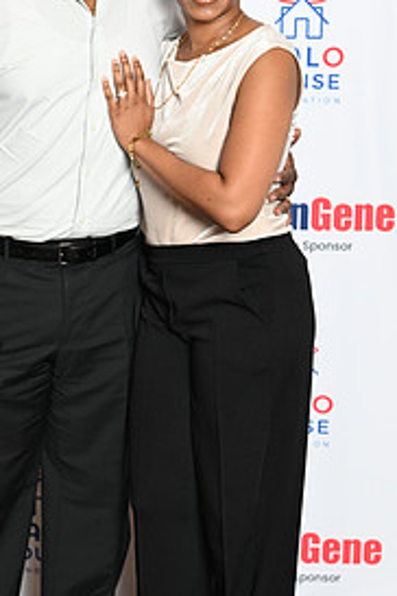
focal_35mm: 102
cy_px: 275
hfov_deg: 13.4
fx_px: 1687
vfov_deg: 20.0
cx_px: 108
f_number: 2.8
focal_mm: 48
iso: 200
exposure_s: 1/80
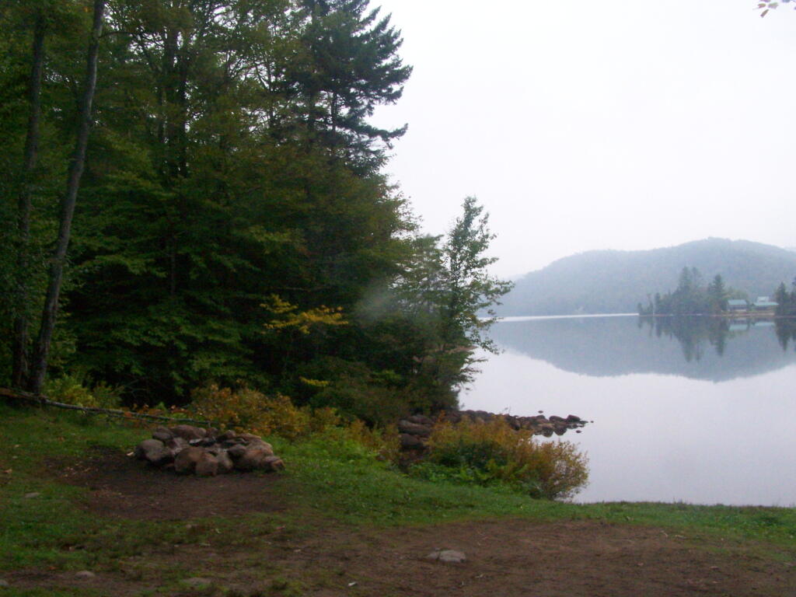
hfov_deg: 49.0
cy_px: 298
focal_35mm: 38
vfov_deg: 37.7
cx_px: 398
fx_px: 874
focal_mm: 6.3
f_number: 8
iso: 400
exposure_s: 1/60
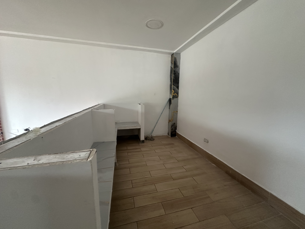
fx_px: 123
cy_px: 114
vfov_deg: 85.7
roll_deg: -1.4
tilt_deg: -5.4
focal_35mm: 14
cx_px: 152
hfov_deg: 102.1
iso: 320
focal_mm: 2.22
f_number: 2.2
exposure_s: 1/97
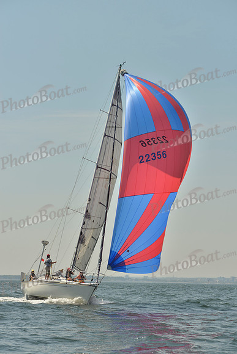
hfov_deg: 16.1
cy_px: 177
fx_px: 839
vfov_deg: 23.9
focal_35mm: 85
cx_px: 118
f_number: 8
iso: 200
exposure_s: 1/1250
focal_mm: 85
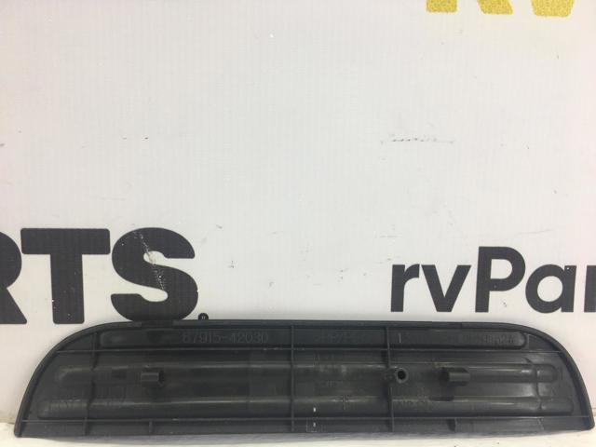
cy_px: 224
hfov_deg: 61.7
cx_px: 298
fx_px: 499
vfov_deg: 48.2
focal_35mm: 29
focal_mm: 4.15
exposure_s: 1/50
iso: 25
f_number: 2.2
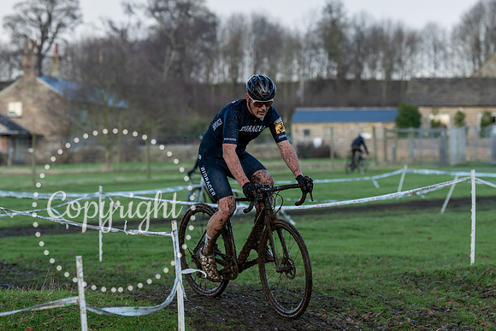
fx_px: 2197
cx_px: 219
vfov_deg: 8.6
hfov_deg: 12.9
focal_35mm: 159
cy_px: 111
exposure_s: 1/500
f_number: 3.5
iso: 250
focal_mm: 117
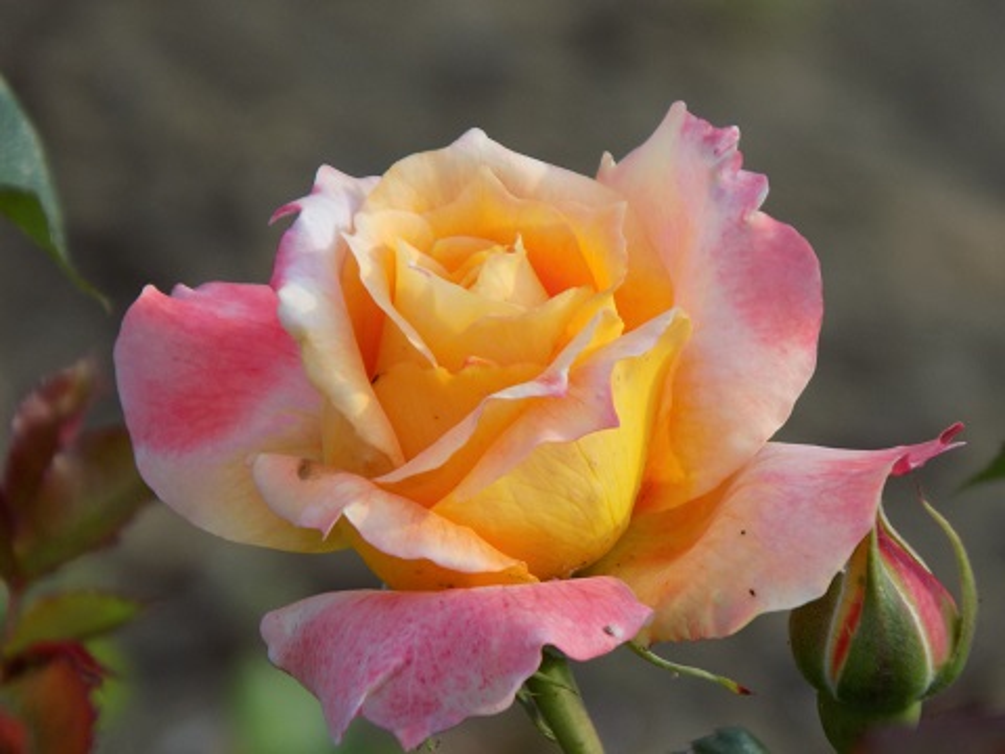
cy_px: 377
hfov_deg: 3.4
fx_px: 16984
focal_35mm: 585
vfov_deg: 2.5
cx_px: 502
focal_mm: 104
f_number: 5.9
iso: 80
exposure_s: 1/125
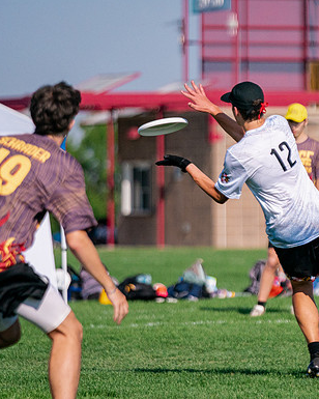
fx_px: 5086
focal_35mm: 431
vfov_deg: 4.5
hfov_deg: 3.6
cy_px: 210
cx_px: 283
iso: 1000
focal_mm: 200
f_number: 2.8
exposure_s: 1/32000
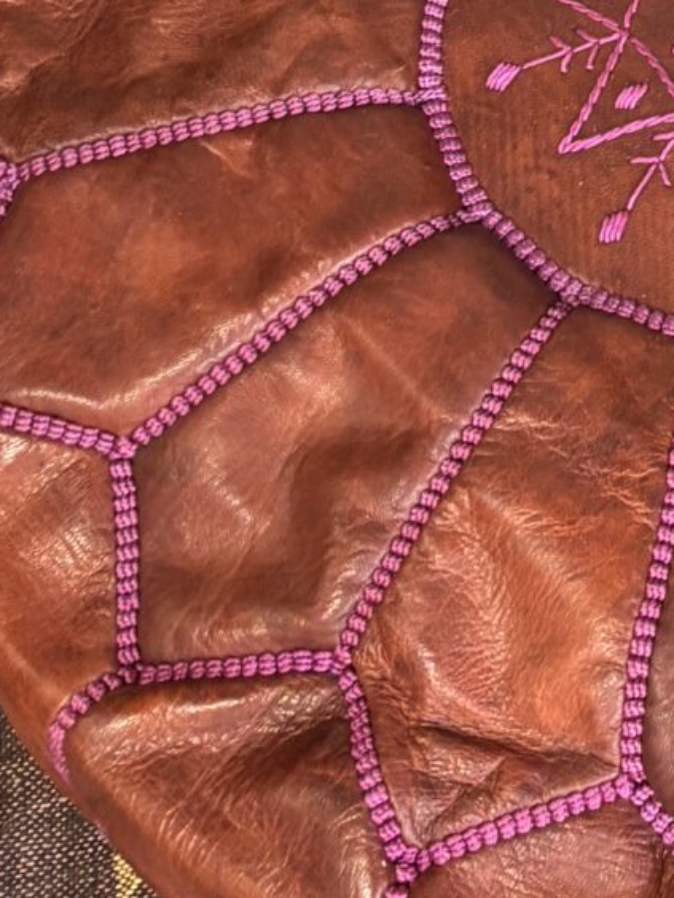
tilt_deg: -58.7
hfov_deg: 12.1
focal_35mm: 118
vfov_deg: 16.0
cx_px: 921
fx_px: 3063
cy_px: -209
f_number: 1.6
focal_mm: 5.96
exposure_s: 1/50
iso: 250
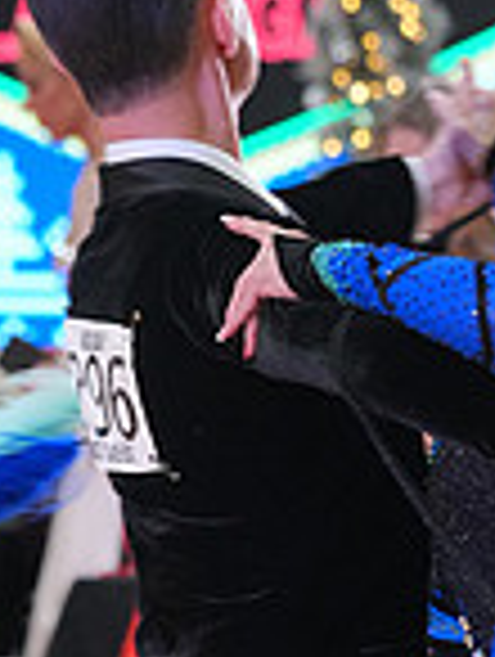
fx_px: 10931
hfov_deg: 2.6
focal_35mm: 575
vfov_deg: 3.4
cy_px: 954
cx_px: 511
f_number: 5.6
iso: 3200
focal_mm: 151
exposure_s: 1/200
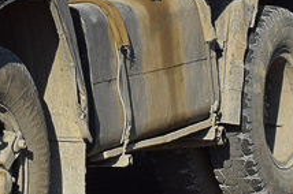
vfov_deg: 6.1
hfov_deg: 9.1
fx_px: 1780
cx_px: -175
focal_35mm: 219
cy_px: -157
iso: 200
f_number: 10
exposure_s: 1/400
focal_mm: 26
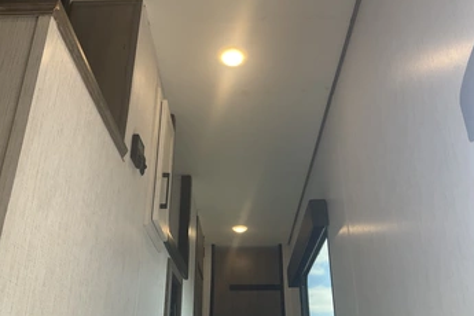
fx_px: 461
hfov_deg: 54.4
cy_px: 190
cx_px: 236
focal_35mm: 35
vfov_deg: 37.7
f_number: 1.8
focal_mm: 3
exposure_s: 1/122
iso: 32
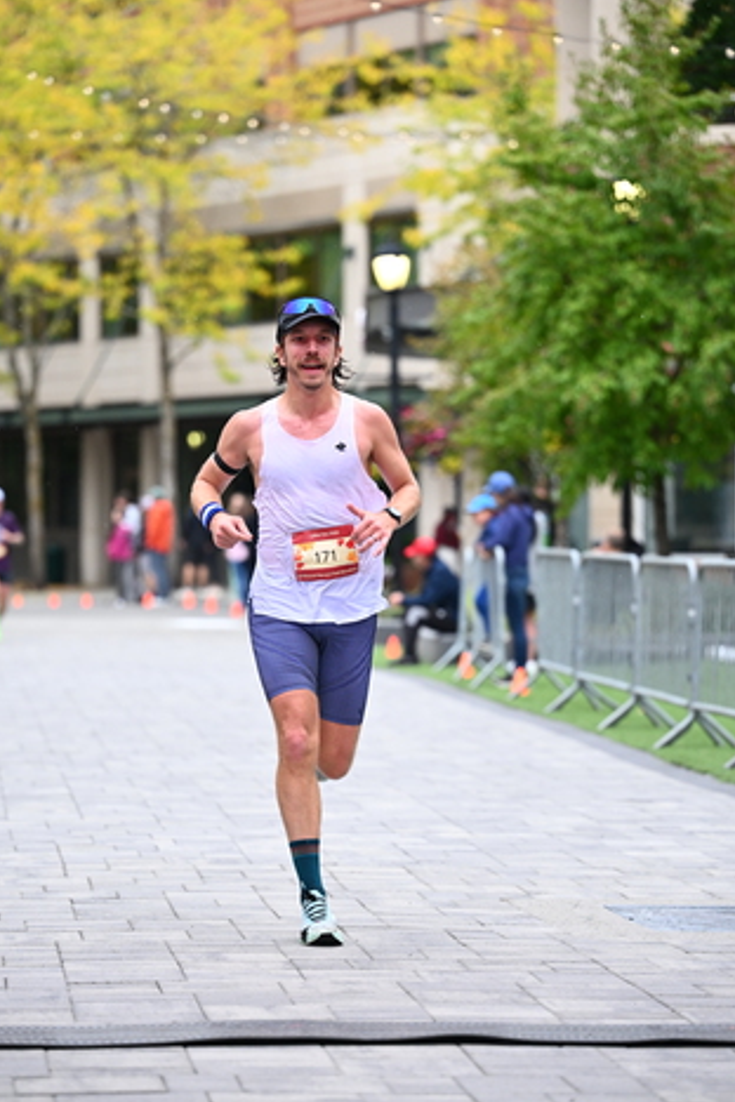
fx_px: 4318
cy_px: 603
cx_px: 380
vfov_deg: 14.5
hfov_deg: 9.7
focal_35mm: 141
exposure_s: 1/1250
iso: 1250
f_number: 2.8
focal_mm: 120
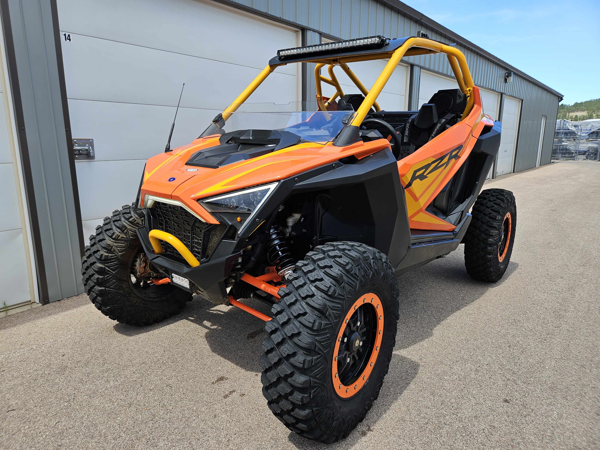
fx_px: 399
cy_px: 225
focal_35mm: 23
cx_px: 300
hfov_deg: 73.9
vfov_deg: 58.9
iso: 25
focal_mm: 5.4
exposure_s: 1/476
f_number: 1.8
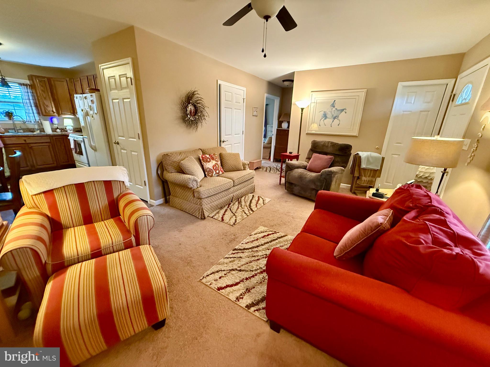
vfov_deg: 85.7
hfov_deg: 102.1
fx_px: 198
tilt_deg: -16.9
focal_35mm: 14
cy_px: 184
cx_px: 245
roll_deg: -1.4
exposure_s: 1/60
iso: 800
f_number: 2.2
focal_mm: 2.22
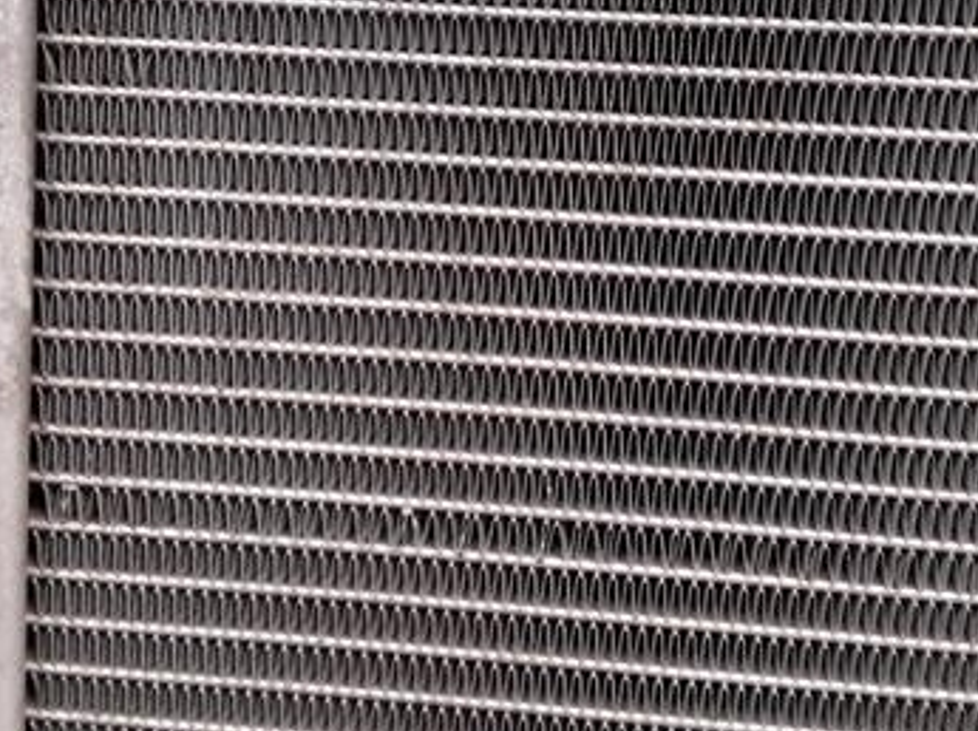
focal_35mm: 52
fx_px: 1468
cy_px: 91
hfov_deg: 36.8
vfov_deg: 27.1
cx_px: 468
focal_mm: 2.91
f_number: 1.9
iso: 64
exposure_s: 1/50
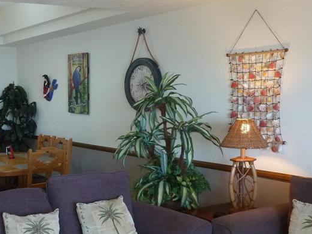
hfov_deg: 37.8
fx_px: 442
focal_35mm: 49
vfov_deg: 29.6
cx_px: 72
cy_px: 140
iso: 200
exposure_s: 1/30
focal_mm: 4.1
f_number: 3.3
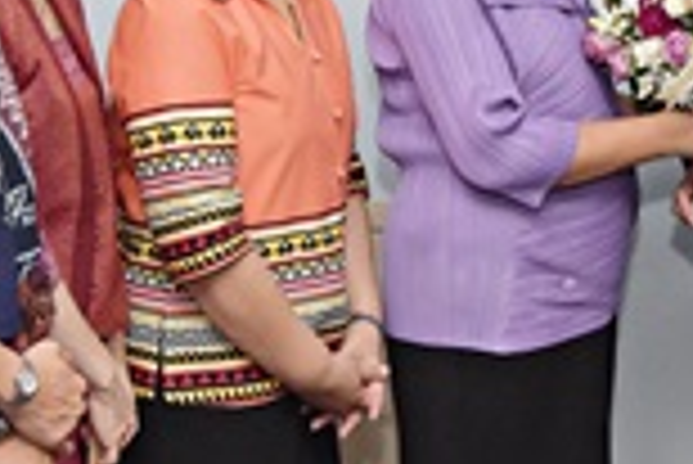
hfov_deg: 18.9
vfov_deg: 12.7
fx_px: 2062
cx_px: 544
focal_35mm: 107
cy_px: 7
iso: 1250
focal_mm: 20
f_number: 7.1
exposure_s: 1/80
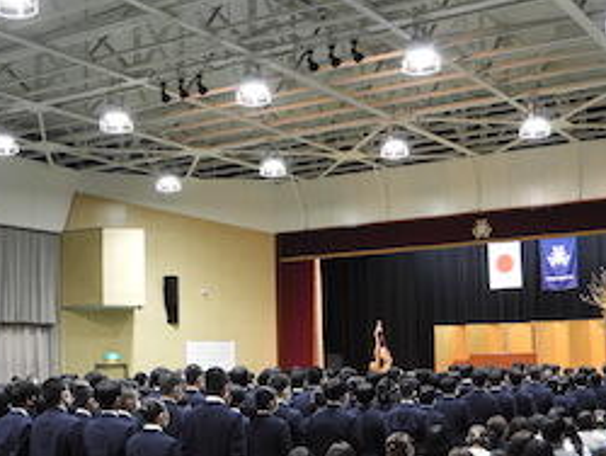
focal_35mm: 56
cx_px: 259
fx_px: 981
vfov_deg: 26.0
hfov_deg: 34.3
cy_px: 315
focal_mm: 6.3
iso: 400
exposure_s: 1/15
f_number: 3.8
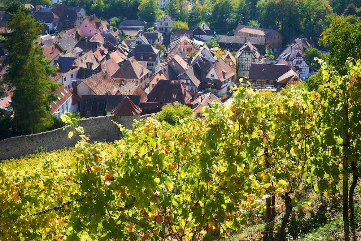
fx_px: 501
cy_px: 120
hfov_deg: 39.6
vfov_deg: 27.0
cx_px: 180
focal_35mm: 50
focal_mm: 50
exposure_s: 1/30
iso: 200
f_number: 11
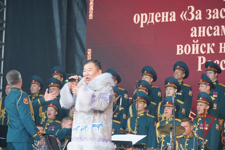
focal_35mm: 189
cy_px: 75
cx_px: 112
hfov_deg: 10.9
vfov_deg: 7.3
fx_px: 1181
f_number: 5.6
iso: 1000
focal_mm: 126
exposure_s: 1/200
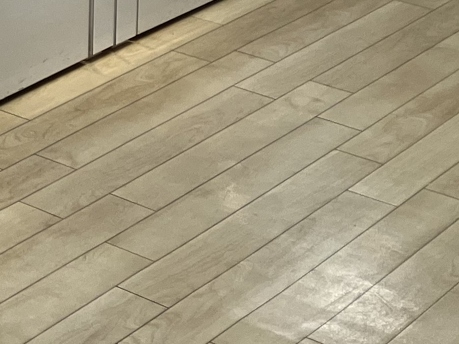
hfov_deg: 13.0
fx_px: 1671
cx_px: -527
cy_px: -418
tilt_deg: -4.8
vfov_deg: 10.5
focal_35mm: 126
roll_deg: -0.2
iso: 50
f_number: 1.8
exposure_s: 1/120
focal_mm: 3.99
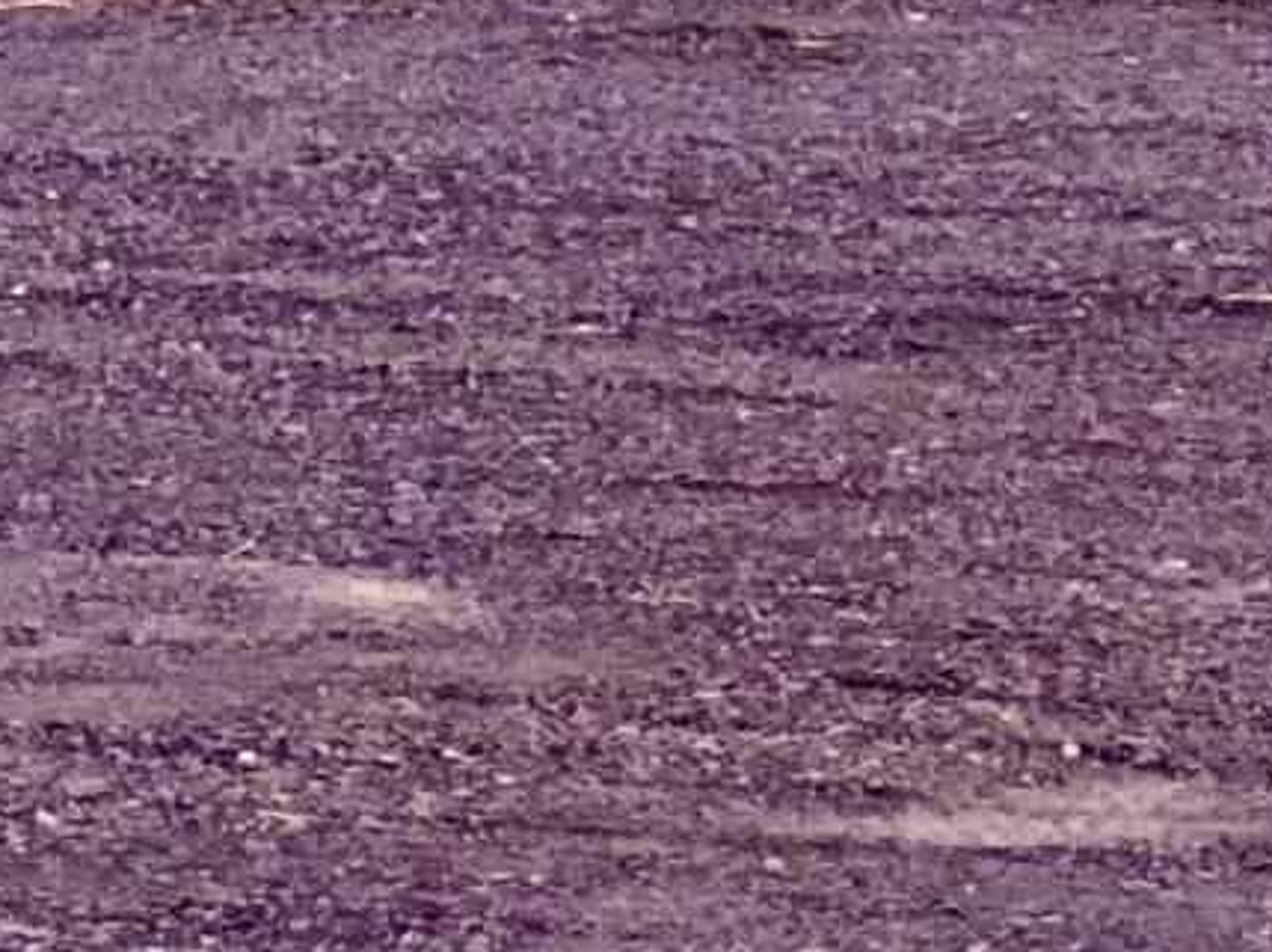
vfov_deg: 4.0
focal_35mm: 364
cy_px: -1234
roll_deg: -1.4
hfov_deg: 5.4
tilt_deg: -2.5
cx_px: 1539
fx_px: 13364
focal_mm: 6
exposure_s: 1/40
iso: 250
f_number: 2
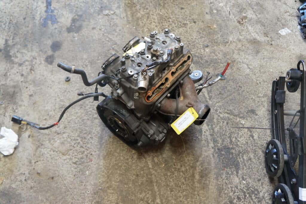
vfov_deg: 41.7
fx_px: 268
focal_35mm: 32
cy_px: 102
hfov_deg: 59.5
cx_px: 153
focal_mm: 21
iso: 3200
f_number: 4
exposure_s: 1/50
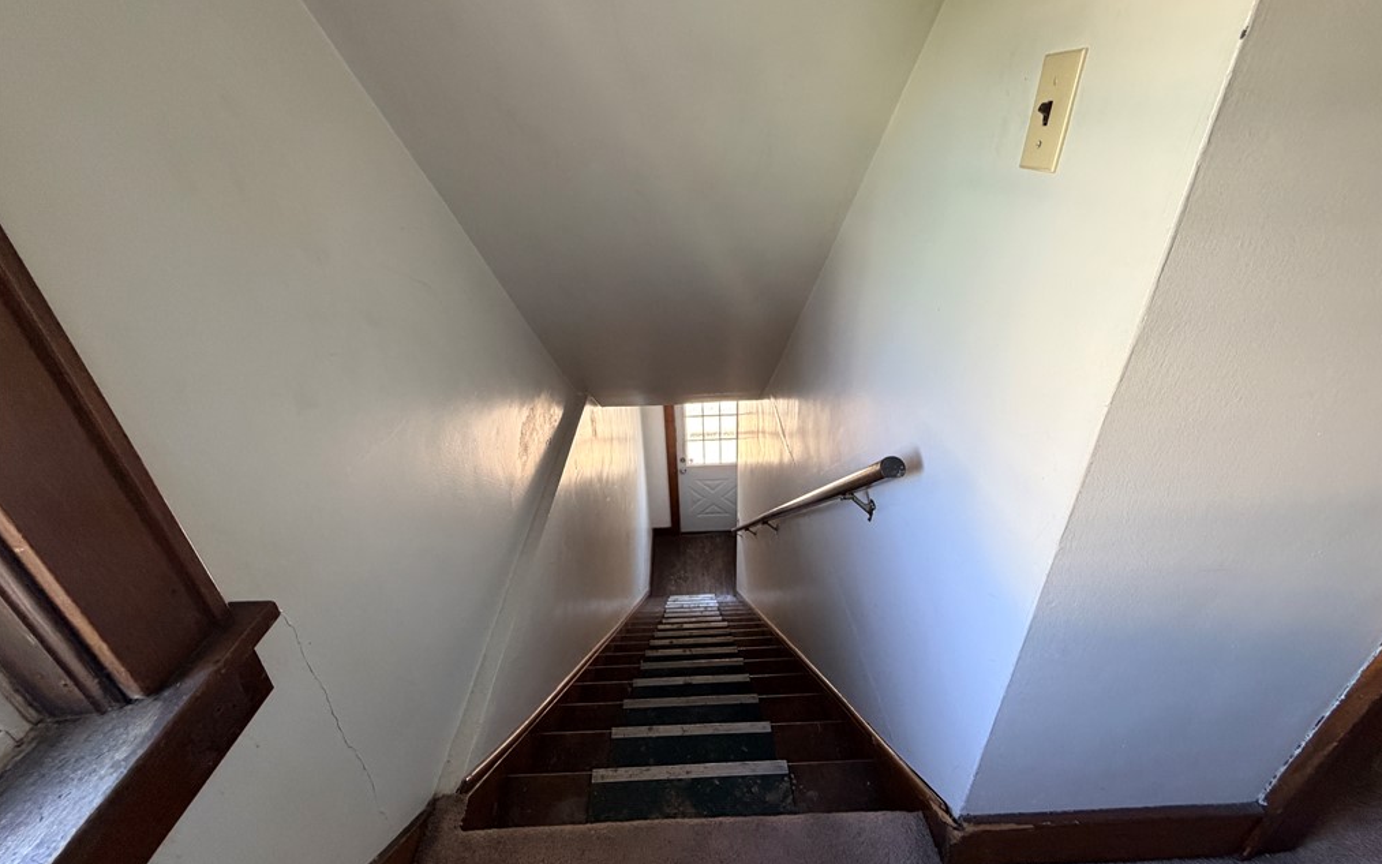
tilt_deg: -28.0
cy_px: 431
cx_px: 693
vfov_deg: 74.8
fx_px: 565
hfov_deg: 101.5
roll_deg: +2.7
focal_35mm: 15
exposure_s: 1/89
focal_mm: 2.22
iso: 320
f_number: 2.2
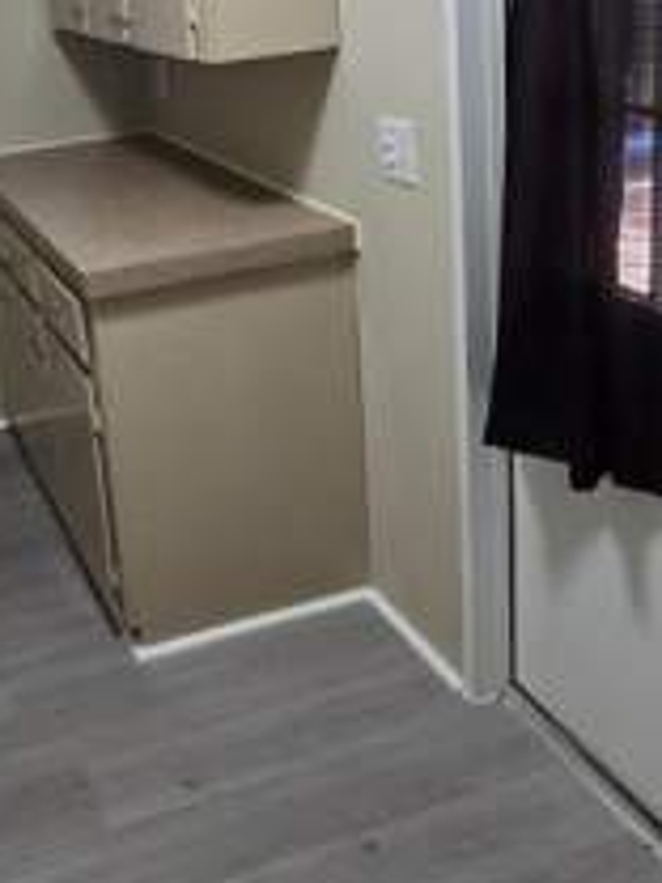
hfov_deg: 35.1
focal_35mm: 40
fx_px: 1020
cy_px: 233
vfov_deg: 45.4
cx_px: 157
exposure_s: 1/60
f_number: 2.2
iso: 400
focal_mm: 2.2
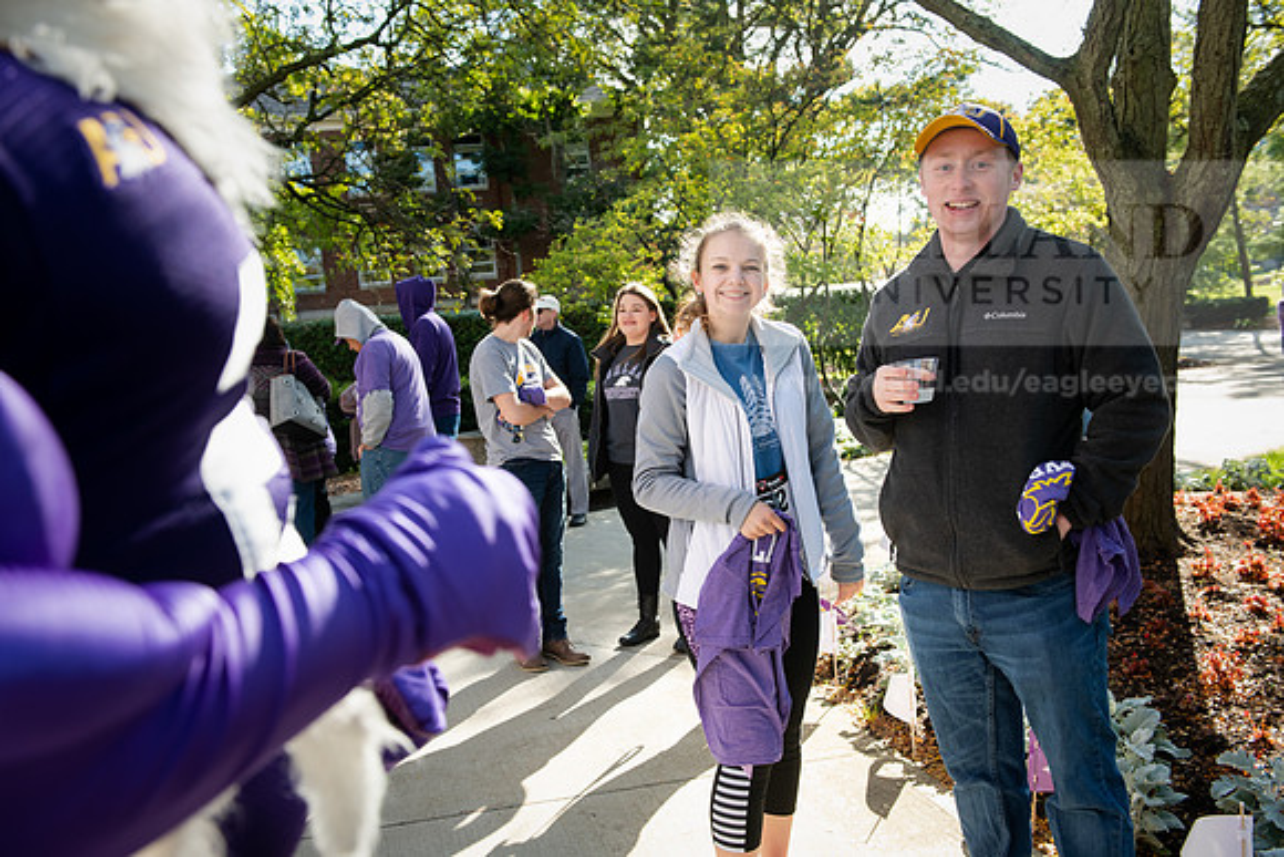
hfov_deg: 55.8
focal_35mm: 34
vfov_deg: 38.9
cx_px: 642
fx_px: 1213
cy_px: 428
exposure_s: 1/400
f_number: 5
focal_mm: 34
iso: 400
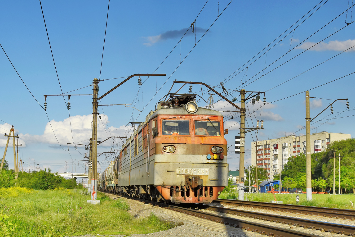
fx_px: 444
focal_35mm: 45
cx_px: 178
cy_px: 118
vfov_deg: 29.9
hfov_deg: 43.6
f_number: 7.1
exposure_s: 1/1000
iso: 200
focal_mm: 30
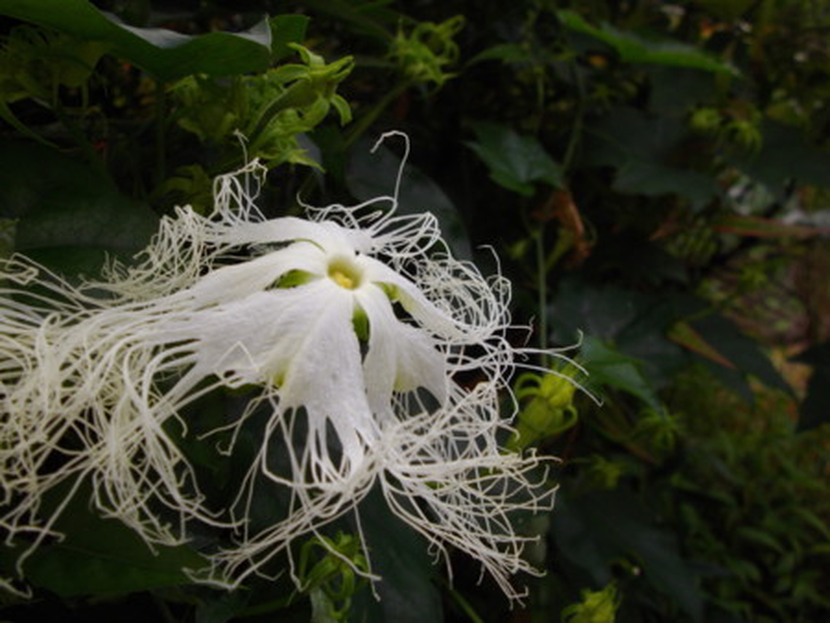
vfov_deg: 44.2
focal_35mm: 32
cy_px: 312
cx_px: 415
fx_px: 768
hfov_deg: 56.8
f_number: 3.5
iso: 100
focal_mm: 5.8
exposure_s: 1/100
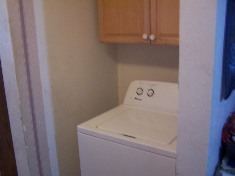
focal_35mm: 38
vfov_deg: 37.7
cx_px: 118
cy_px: 88
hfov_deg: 49.0
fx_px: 258
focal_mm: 6.3
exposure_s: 1/8
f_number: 2.8
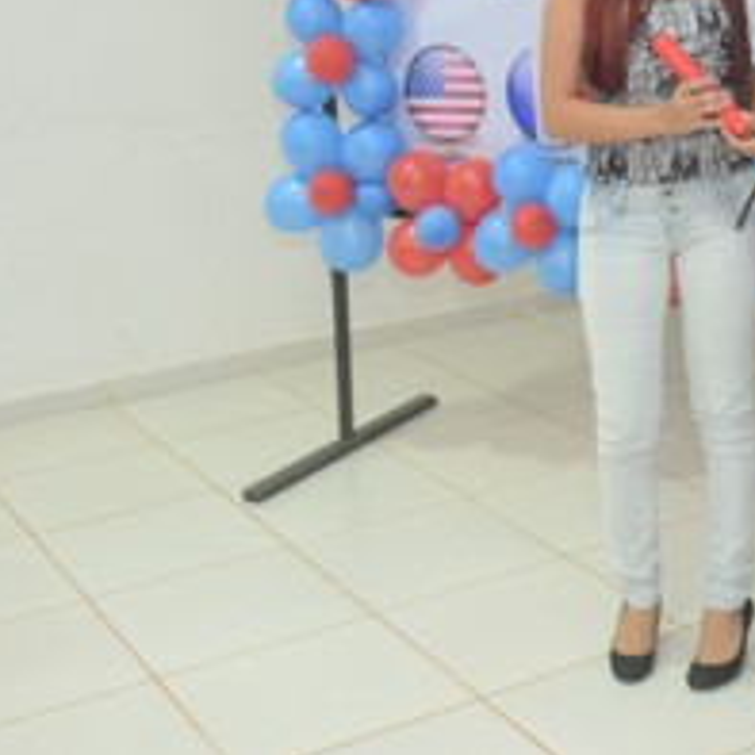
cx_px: 694
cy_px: 188
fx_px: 1727
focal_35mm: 70
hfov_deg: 23.9
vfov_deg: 24.4
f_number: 3.8
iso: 1600
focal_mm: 24
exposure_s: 1/80
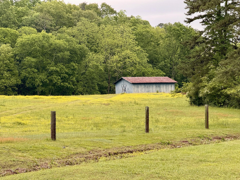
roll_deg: +1.7
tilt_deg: +0.3
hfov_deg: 16.4
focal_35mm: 120
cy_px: 90
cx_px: 120
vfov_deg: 12.3
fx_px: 832
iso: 64
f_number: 2.8
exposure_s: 1/192
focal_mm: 15.66
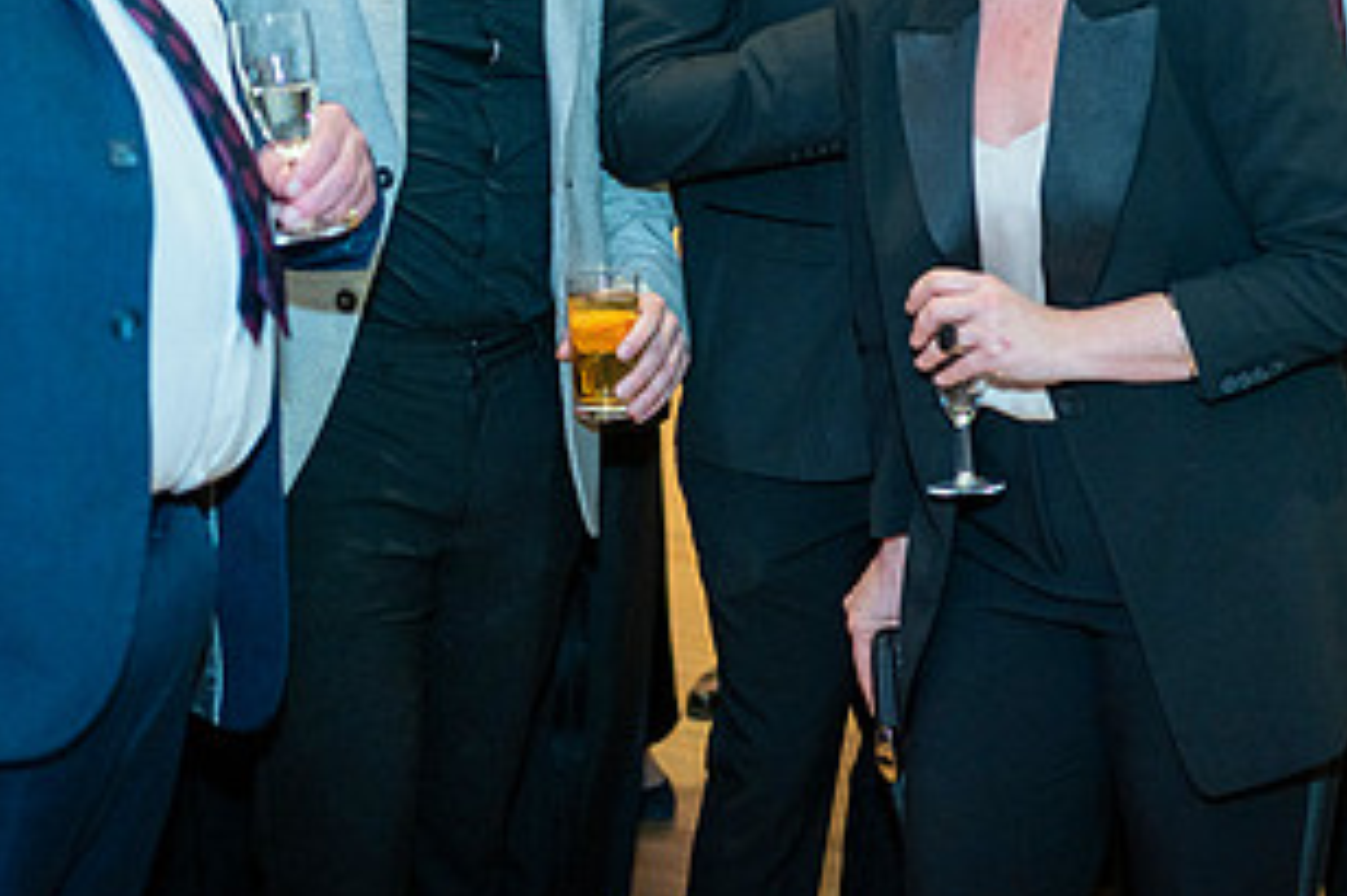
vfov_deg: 20.2
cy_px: 90
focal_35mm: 66
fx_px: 2468
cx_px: 844
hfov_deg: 30.4
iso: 1250
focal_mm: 35
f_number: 1.8
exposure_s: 1/80
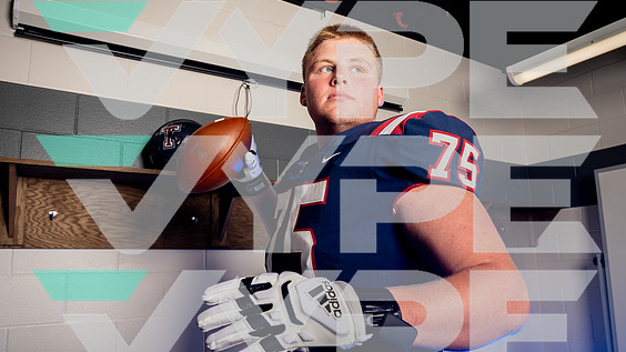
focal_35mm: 28
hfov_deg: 67.9
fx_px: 465
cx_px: 319
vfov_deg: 41.4
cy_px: 195
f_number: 6.3
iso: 160
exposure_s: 1/250
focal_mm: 26
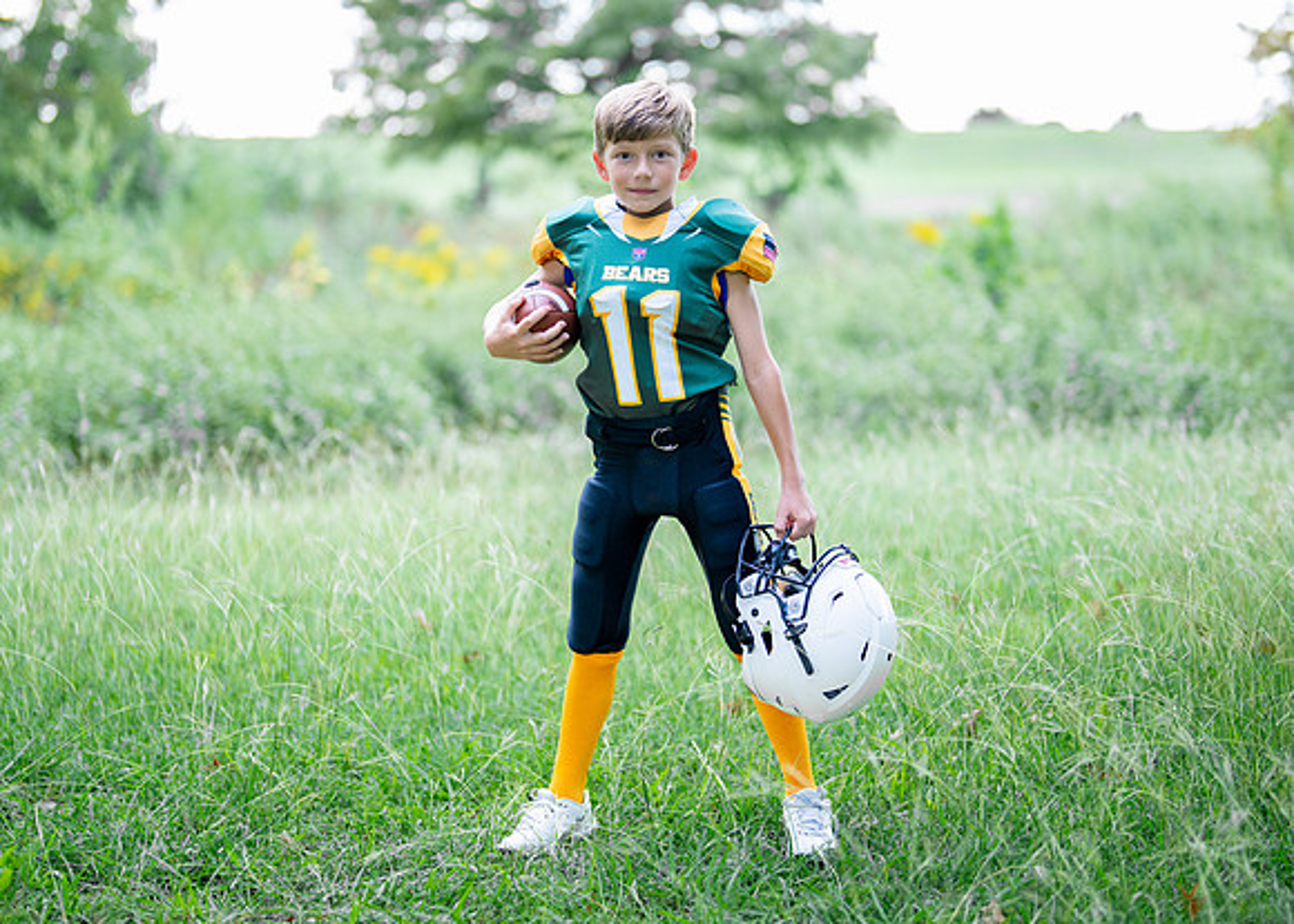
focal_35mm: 63
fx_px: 2322
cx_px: 645
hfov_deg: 31.1
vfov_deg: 22.5
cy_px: 400
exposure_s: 1/1250
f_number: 1.2
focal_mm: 50
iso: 320
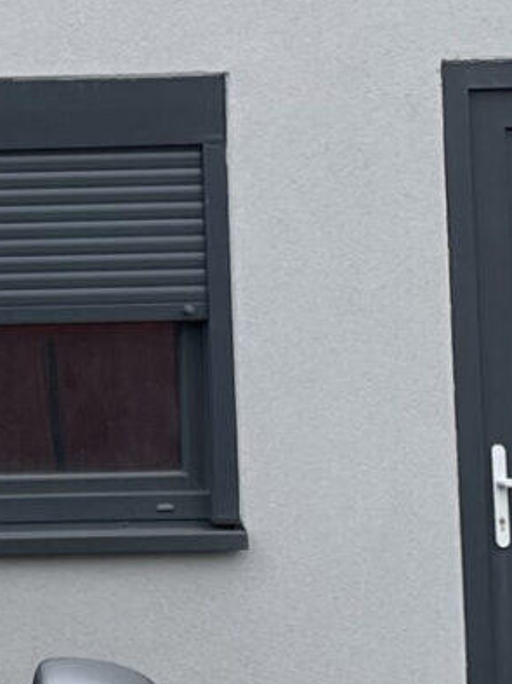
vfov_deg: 11.7
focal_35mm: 169
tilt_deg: +3.9
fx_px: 3336
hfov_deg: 8.2
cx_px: -594
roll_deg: +1.6
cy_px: 280
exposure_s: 1/643
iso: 32
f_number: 1.6
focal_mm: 4.2
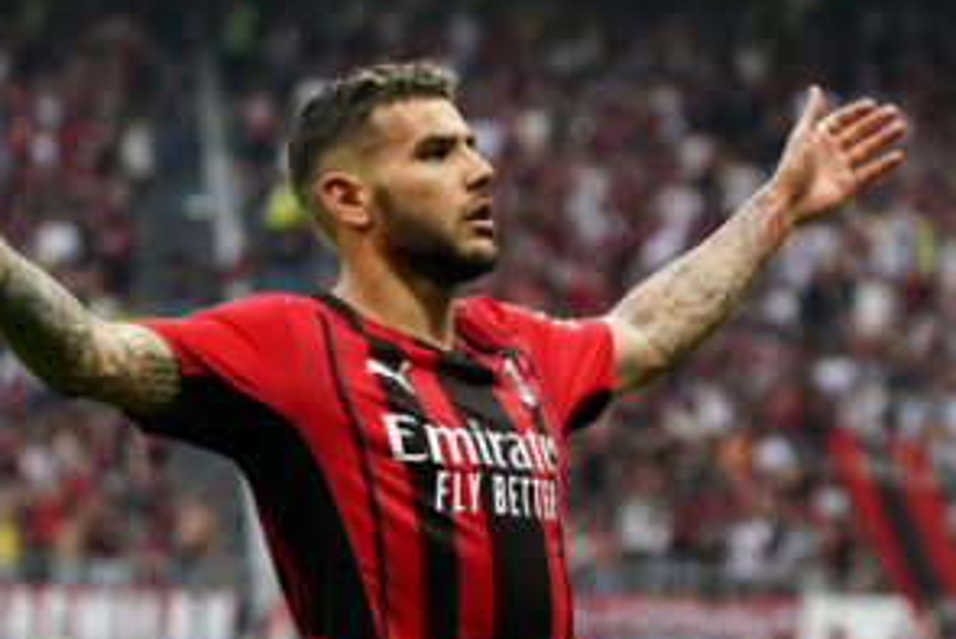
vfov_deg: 4.2
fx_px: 8634
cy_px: 376
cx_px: 544
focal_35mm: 325
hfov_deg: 6.3
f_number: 6.3
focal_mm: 200
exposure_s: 1/800
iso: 3200
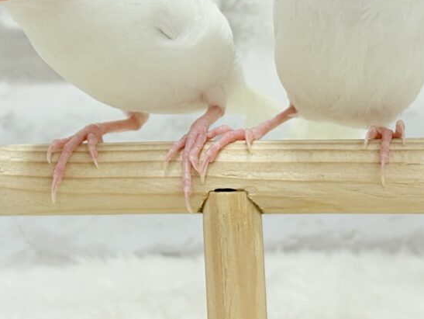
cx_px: 215
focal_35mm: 114
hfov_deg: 17.3
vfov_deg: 12.8
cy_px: -3
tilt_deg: -3.9
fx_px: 1397
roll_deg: +1.7
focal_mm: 5.96
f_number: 1.6
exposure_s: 1/50
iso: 25
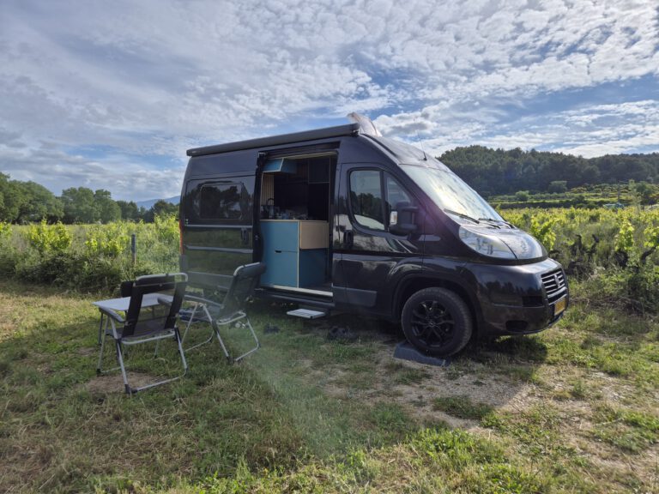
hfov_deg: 73.9
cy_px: 247
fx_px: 438
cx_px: 330
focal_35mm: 23
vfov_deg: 58.9
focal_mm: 5.4
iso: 25
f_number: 1.8
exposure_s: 1/4512
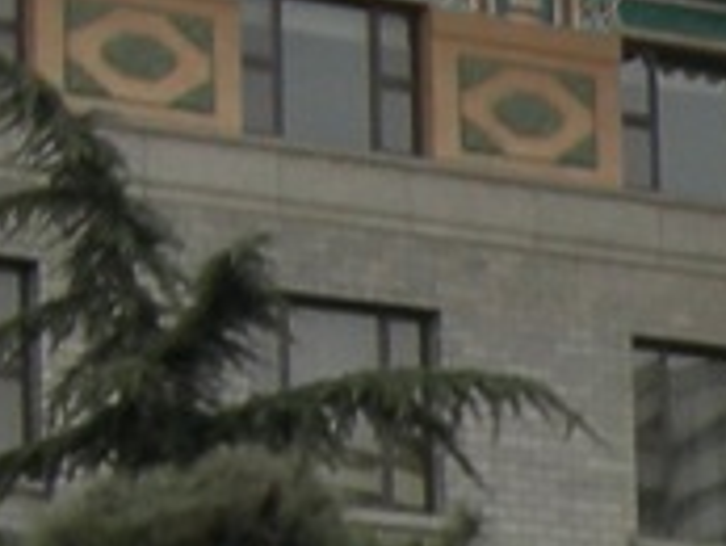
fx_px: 5583
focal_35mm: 266
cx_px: 1490
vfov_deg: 5.5
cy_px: 819
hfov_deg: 7.2
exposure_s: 1/154
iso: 64
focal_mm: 7.5
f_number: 4.8
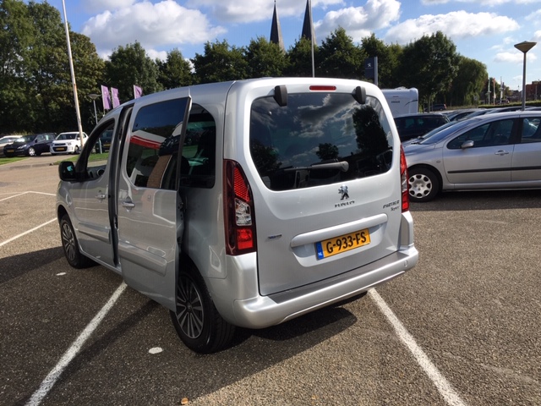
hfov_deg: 61.7
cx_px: 270
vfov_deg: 48.2
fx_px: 453
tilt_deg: -8.2
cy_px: 203
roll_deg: +3.0
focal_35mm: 29
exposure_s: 1/1603
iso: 25
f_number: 2.2
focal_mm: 4.15
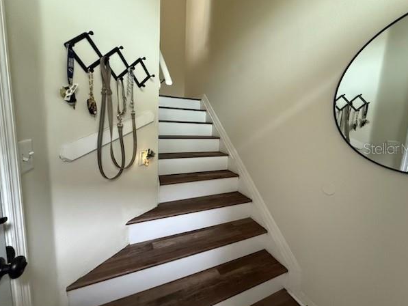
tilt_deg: -7.8
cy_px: 148
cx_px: 209
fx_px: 177
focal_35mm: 15
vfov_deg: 81.7
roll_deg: -3.2
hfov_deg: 98.1
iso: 800
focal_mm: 2.22
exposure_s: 1/60
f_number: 2.2
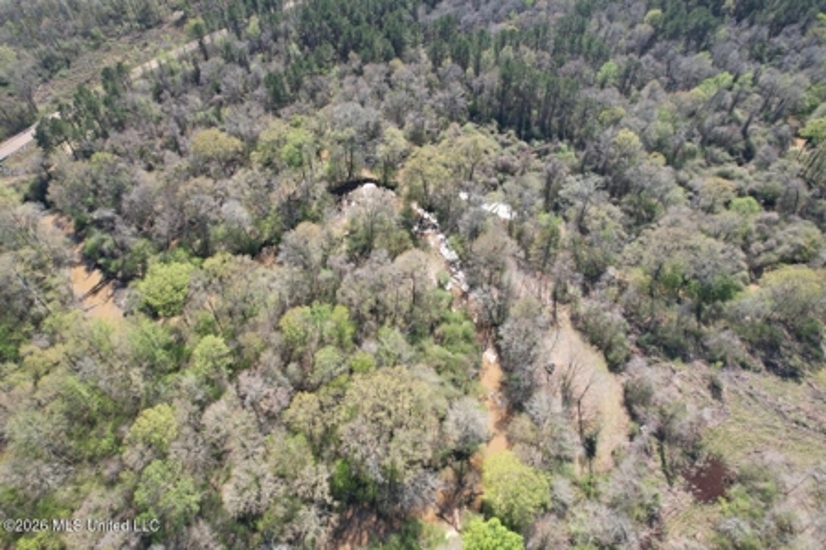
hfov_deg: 78.6
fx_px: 505
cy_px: 275
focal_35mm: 22
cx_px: 413
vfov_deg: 57.2
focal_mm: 8.38
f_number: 2.8
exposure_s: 1/640
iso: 110
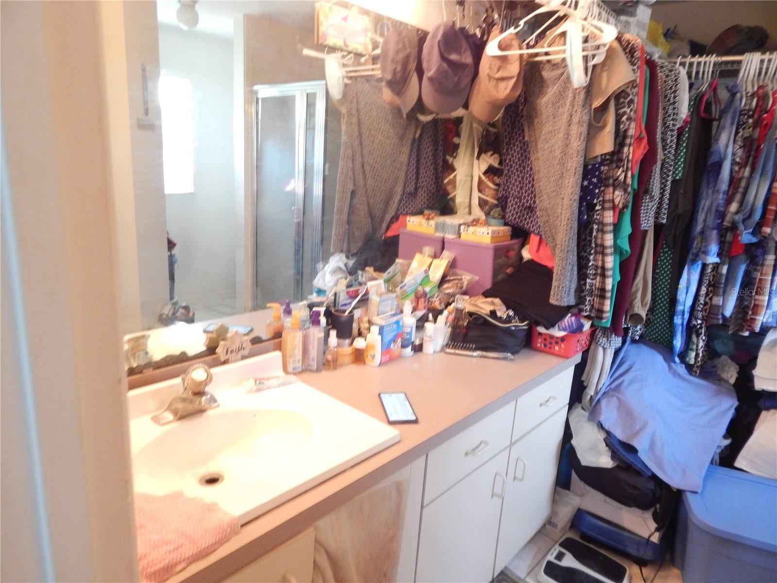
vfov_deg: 58.9
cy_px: 292
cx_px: 388
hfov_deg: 73.9
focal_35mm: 23
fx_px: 516
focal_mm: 4
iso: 500
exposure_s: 1/8
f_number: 3
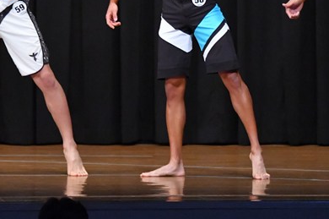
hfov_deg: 5.5
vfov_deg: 3.7
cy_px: 31
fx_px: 3395
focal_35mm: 372
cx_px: 212
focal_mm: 125
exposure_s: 1/400
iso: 8000
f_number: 5.6
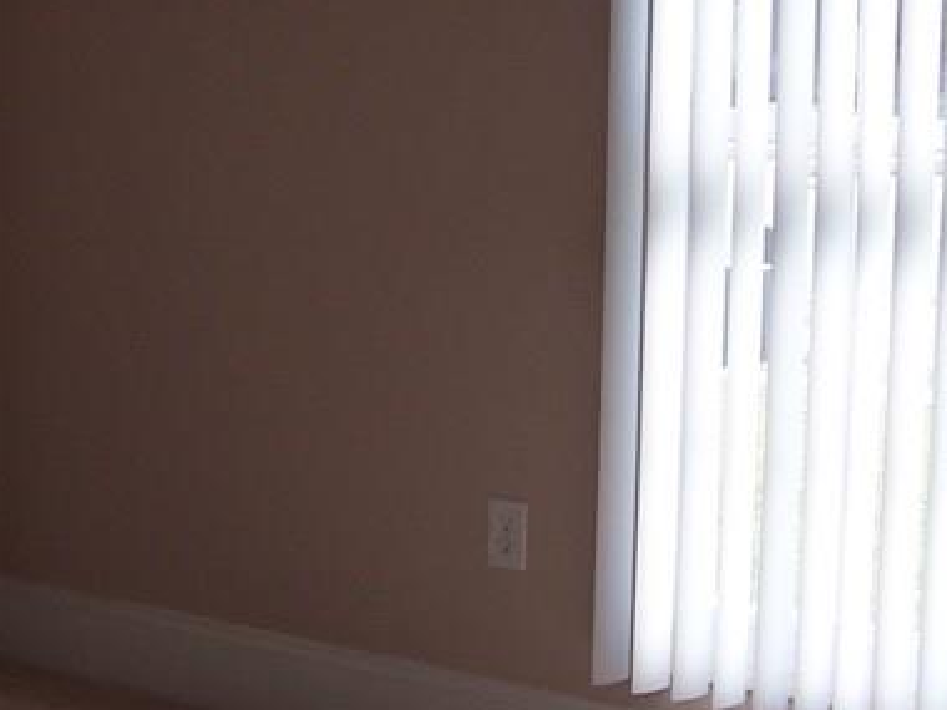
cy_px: 291
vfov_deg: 16.6
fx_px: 2435
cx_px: 349
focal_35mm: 89
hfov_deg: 22.0
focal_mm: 5.5
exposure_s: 1/180
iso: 80
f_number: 3.4
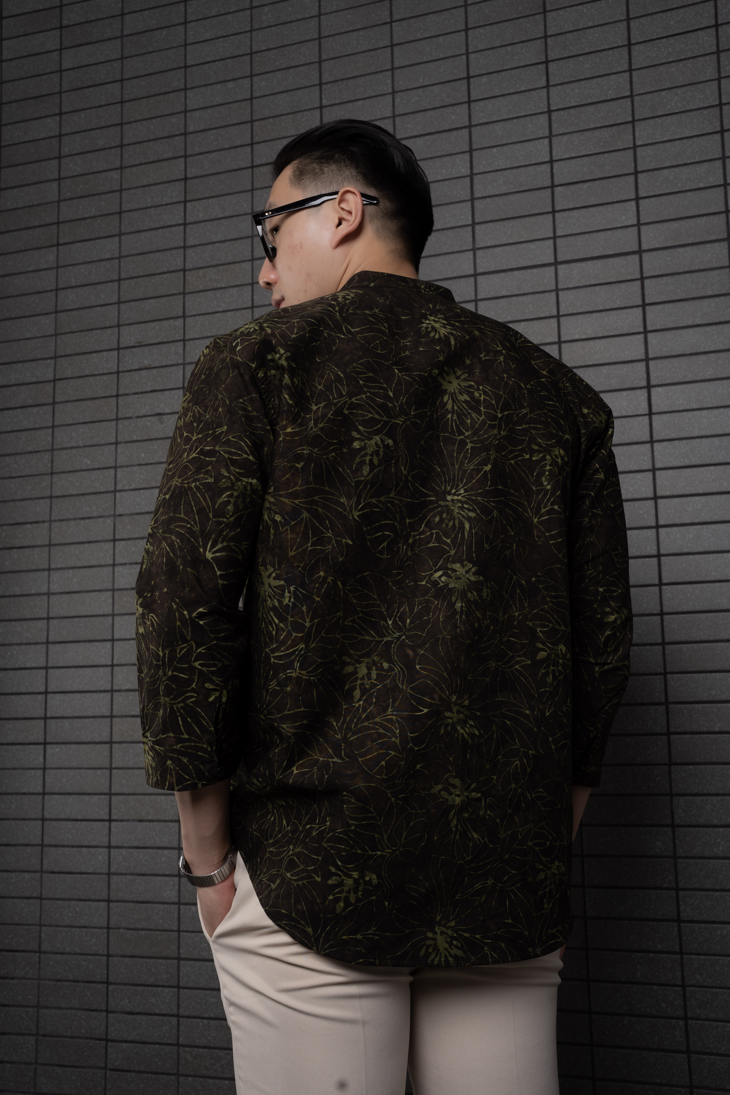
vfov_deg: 52.8
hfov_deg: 36.6
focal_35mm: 36
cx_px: 365
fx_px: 1104
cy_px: 548
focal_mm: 36.3
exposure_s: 1/125
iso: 200
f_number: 8
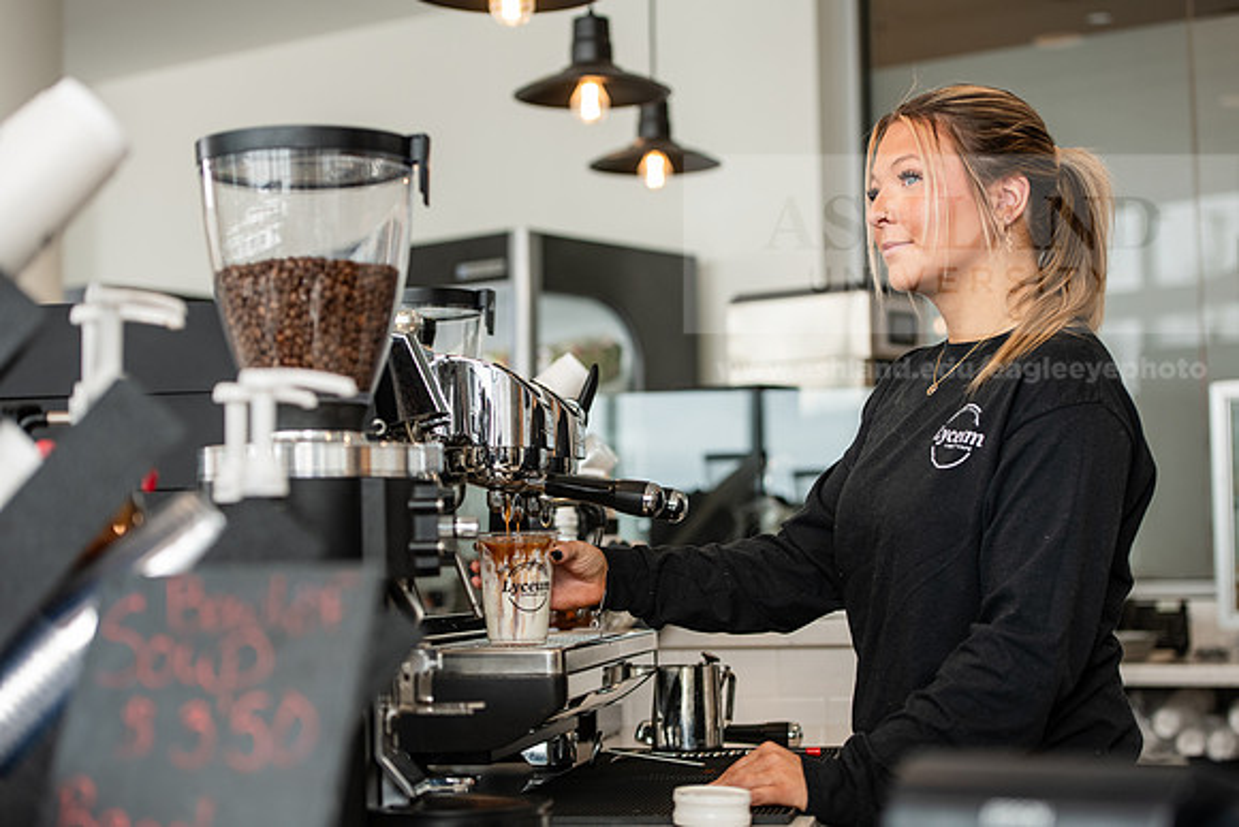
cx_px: 620
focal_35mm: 70
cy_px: 414
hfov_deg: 28.8
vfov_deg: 19.5
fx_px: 2410
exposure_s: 1/200
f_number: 3.5
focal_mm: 70
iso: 500
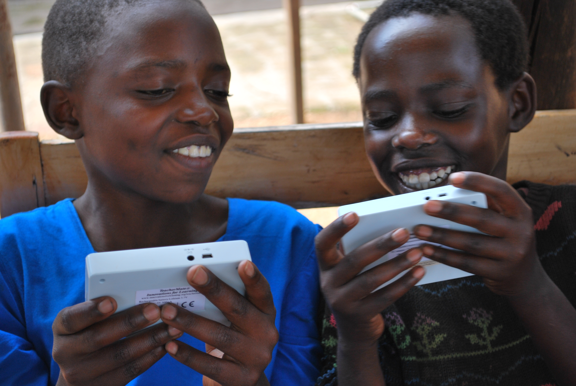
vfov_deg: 18.2
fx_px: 1201
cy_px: 193
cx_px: 288
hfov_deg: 27.0
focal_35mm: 75
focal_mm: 50
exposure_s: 1/125
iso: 180
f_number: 5.6
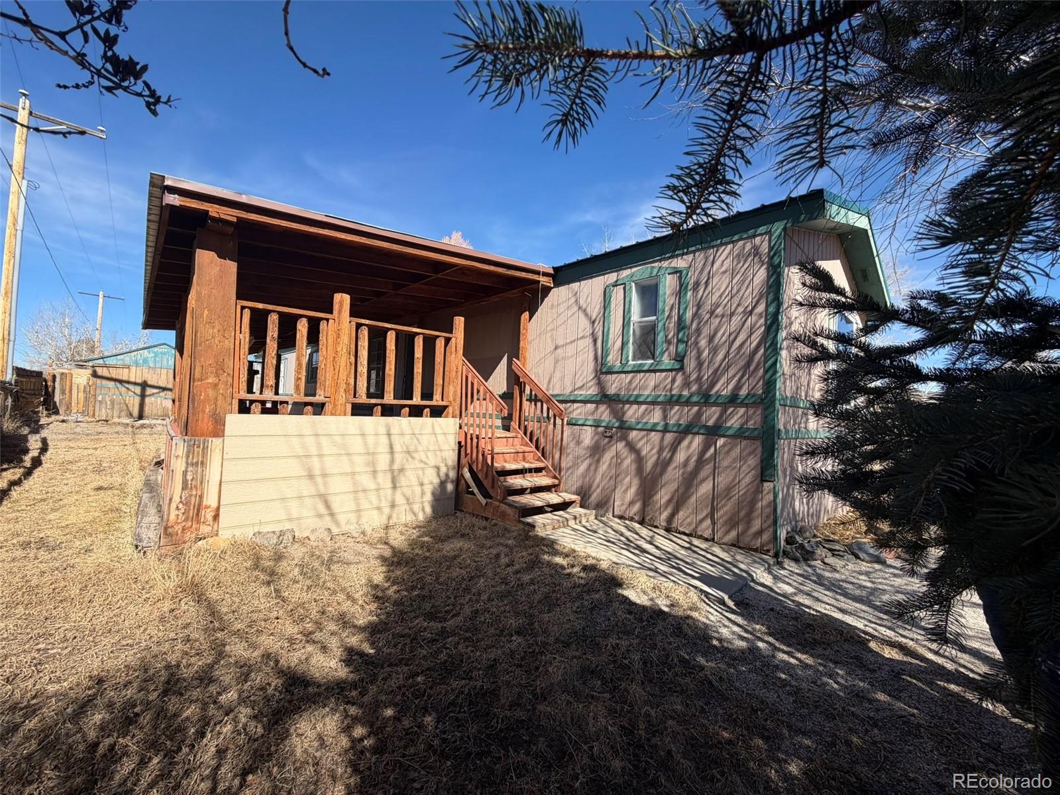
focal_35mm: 14
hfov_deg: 102.1
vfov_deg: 85.7
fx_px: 429
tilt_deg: +2.5
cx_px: 530
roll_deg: -2.4
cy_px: 398
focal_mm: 2.22
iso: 32
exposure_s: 1/770
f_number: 2.2
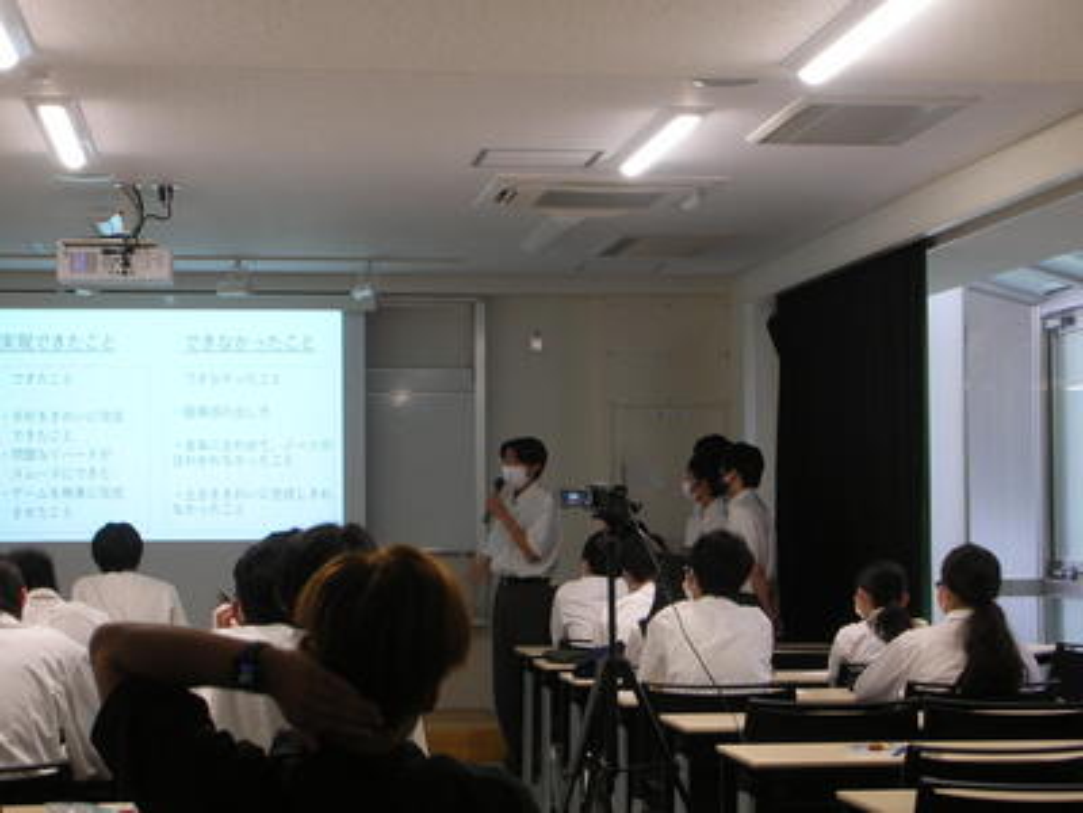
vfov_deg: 18.0
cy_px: 406
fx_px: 2565
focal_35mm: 82
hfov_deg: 23.8
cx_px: 542
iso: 50
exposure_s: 1/10
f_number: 4.2
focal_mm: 13.7
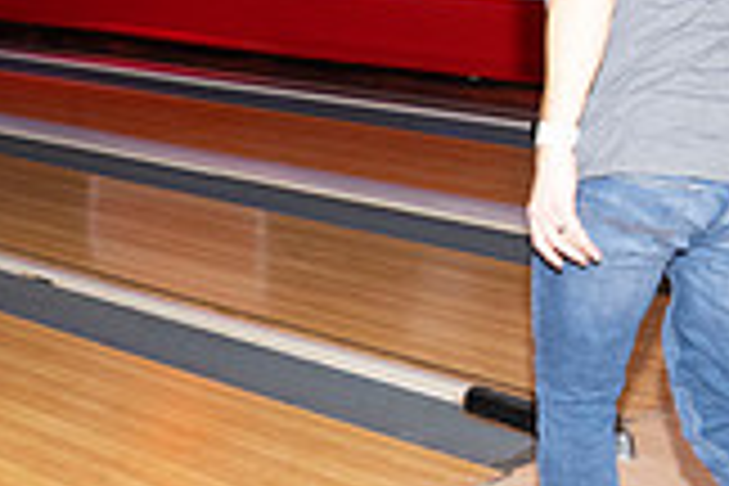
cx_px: 72
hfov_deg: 23.0
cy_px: 137
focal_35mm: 86
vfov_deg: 15.8
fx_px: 1741
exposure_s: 1/100
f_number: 5.6
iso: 2000
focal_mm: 24
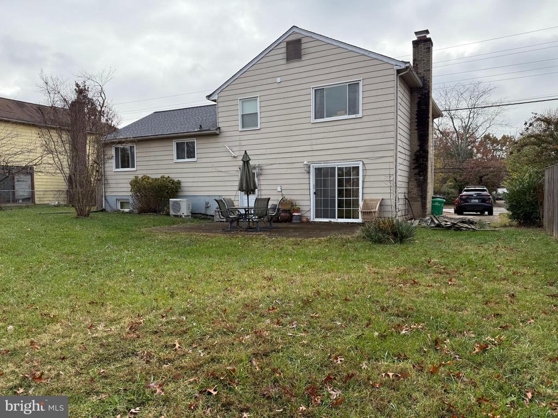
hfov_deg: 71.6
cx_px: 279
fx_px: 387
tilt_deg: -4.5
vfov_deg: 56.8
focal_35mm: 24
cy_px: 209
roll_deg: -0.5
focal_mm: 6.76
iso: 80
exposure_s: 1/2110
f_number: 1.78
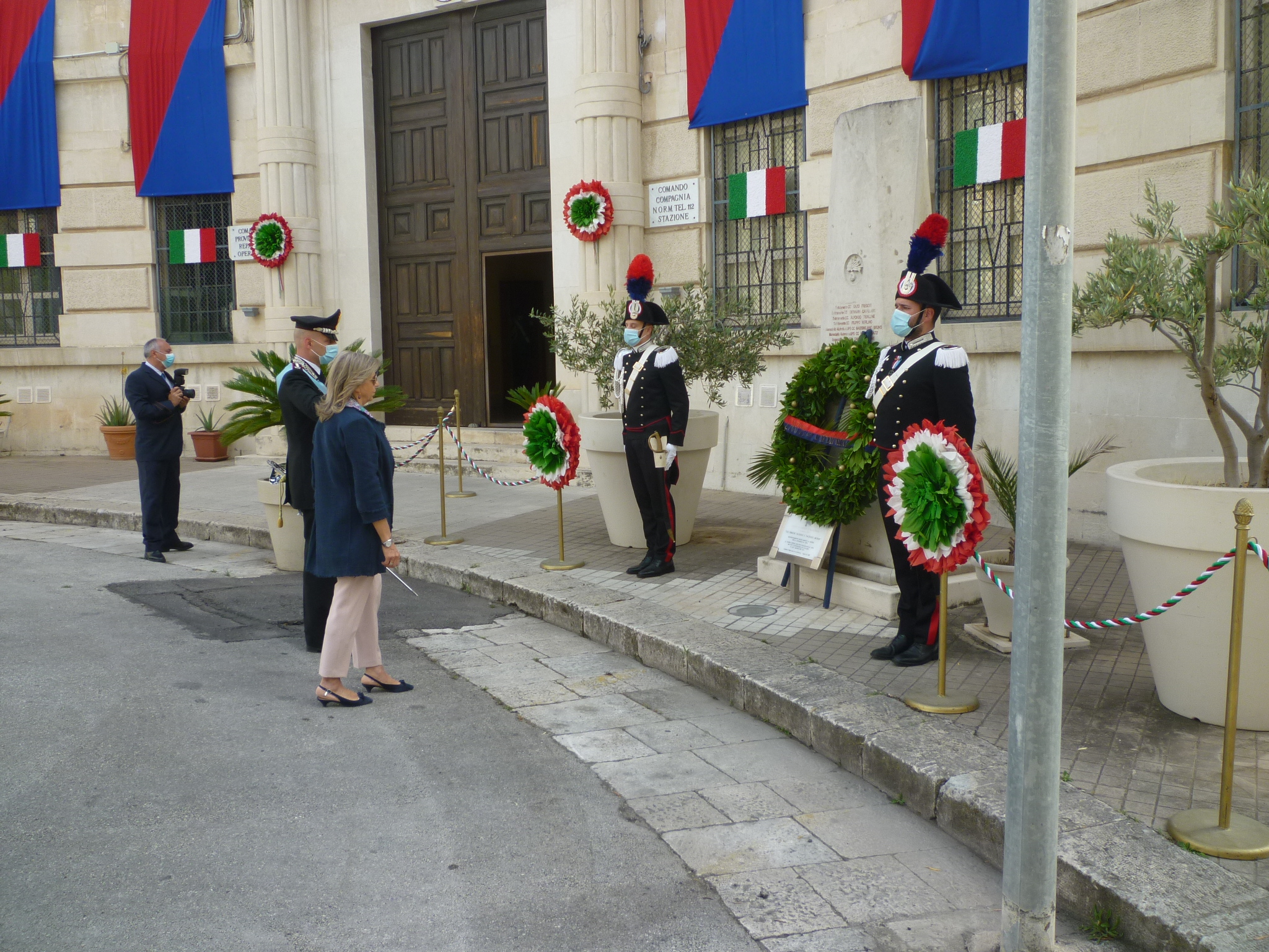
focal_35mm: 29
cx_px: 634
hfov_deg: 61.7
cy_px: 476
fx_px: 1063
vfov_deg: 48.2
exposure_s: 1/200
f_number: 3.3
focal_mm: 5.2
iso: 80
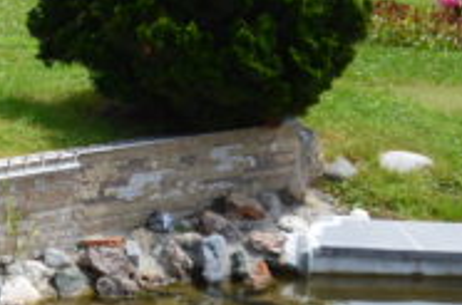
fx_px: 2330
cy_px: 108
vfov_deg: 7.5
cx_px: -581
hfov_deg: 10.1
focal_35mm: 182
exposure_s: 1/400
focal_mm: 22
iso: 400
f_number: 11
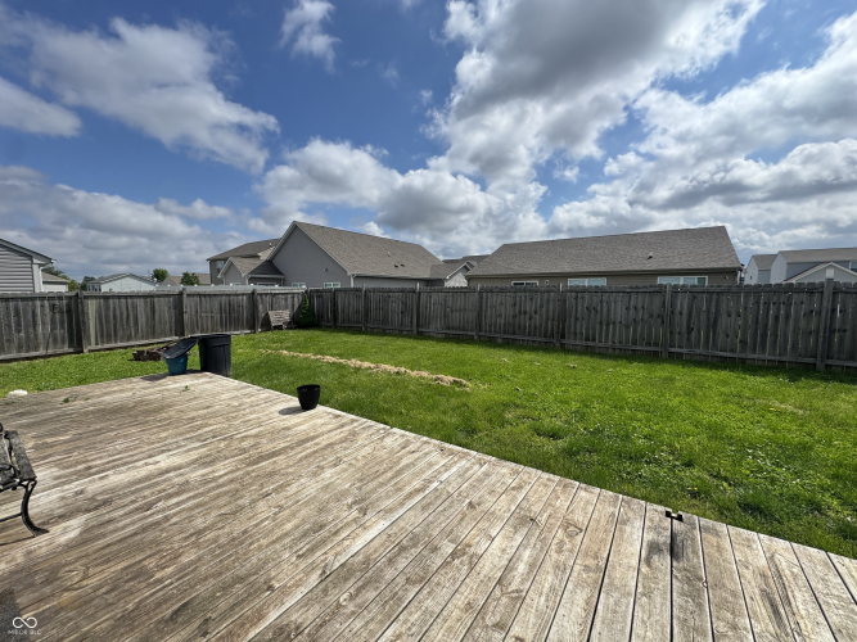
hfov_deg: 102.1
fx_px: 347
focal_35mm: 14
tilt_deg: -5.3
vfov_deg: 85.7
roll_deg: -0.2
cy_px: 321
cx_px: 428
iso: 50
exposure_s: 1/1748
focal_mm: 2.22
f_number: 2.2
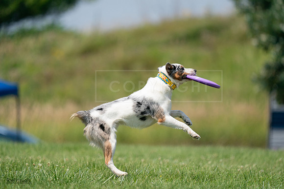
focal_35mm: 594
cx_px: 142
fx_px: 4687
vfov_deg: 2.3
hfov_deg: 3.5
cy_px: 94
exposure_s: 1/4000
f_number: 6.3
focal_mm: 594
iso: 640
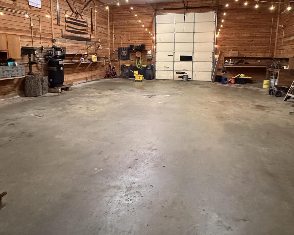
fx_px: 200
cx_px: 152
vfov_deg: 59.8
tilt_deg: -5.8
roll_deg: -0.9
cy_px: 84
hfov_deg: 72.6
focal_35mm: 23
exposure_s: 1/60
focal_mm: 2.22
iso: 1000
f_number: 2.2
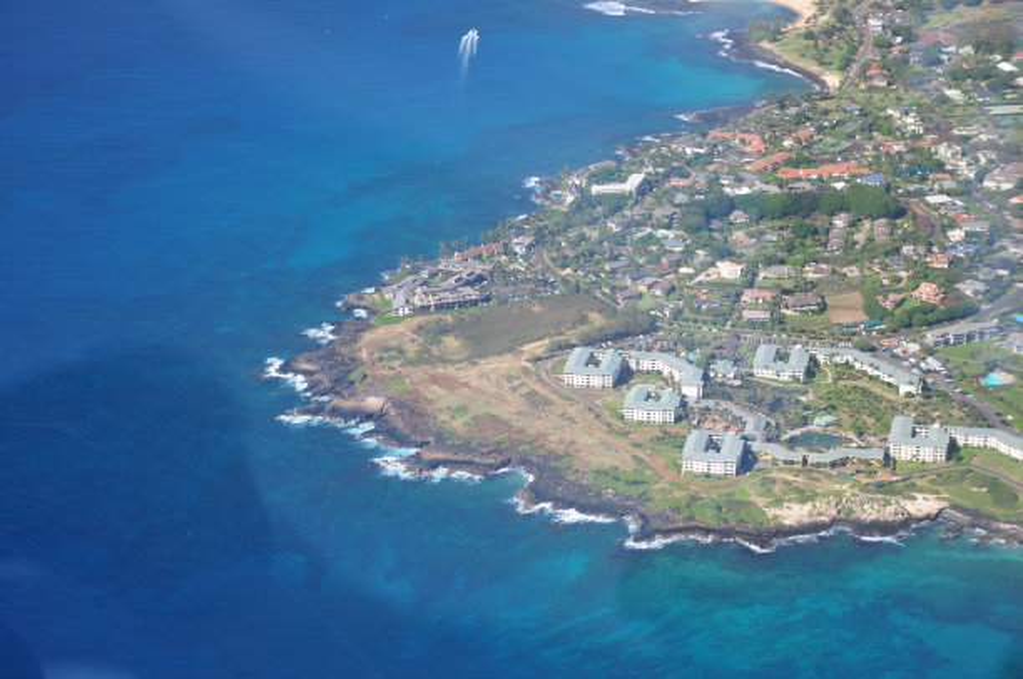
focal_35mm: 93
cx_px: 512
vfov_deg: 14.7
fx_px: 2639
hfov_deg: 21.9
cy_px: 340
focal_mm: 62
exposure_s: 1/125
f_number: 9
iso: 200
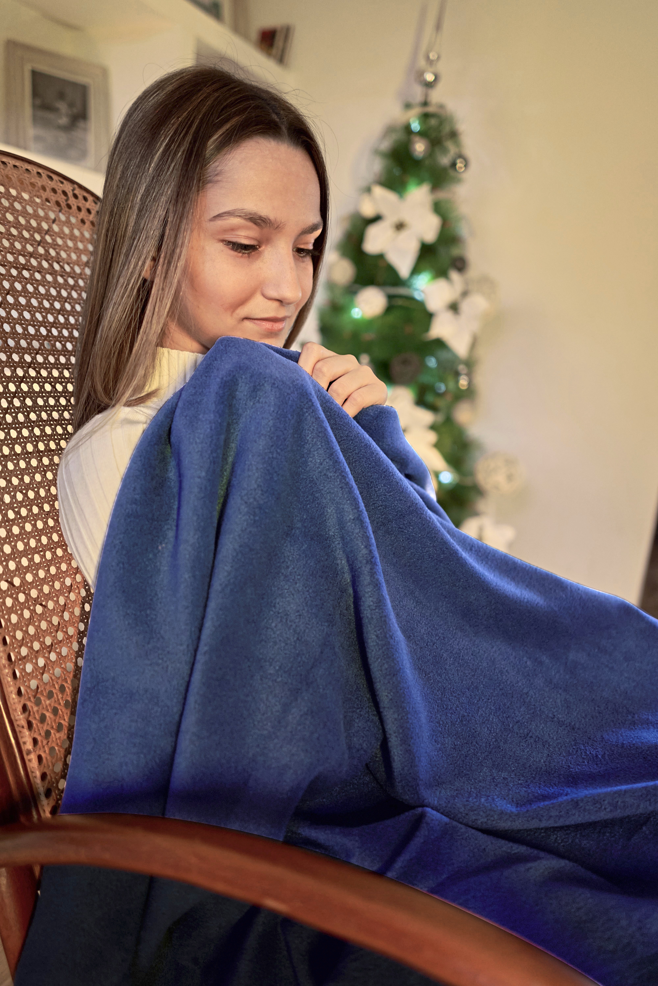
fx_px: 768
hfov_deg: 46.4
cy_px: 493
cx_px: 329
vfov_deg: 65.5
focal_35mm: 28
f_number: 2
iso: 800
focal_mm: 28
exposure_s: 1/100
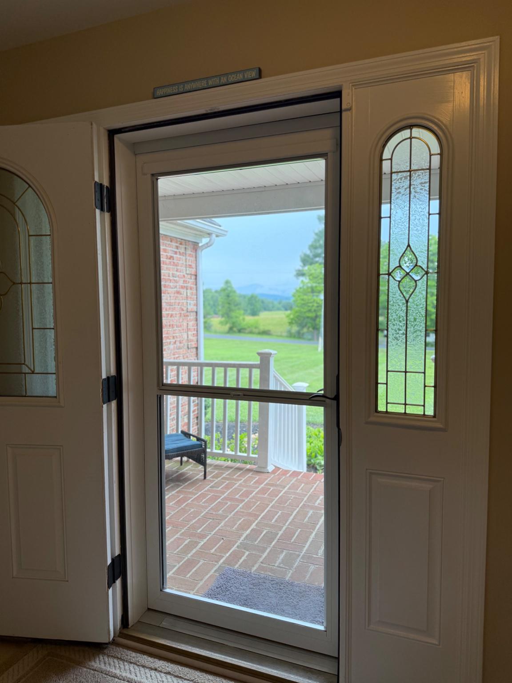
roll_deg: +0.1
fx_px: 473
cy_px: 342
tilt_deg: -3.6
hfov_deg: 56.8
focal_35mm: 24
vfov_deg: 71.6
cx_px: 256
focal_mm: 6.76
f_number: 1.78
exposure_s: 1/360
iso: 80
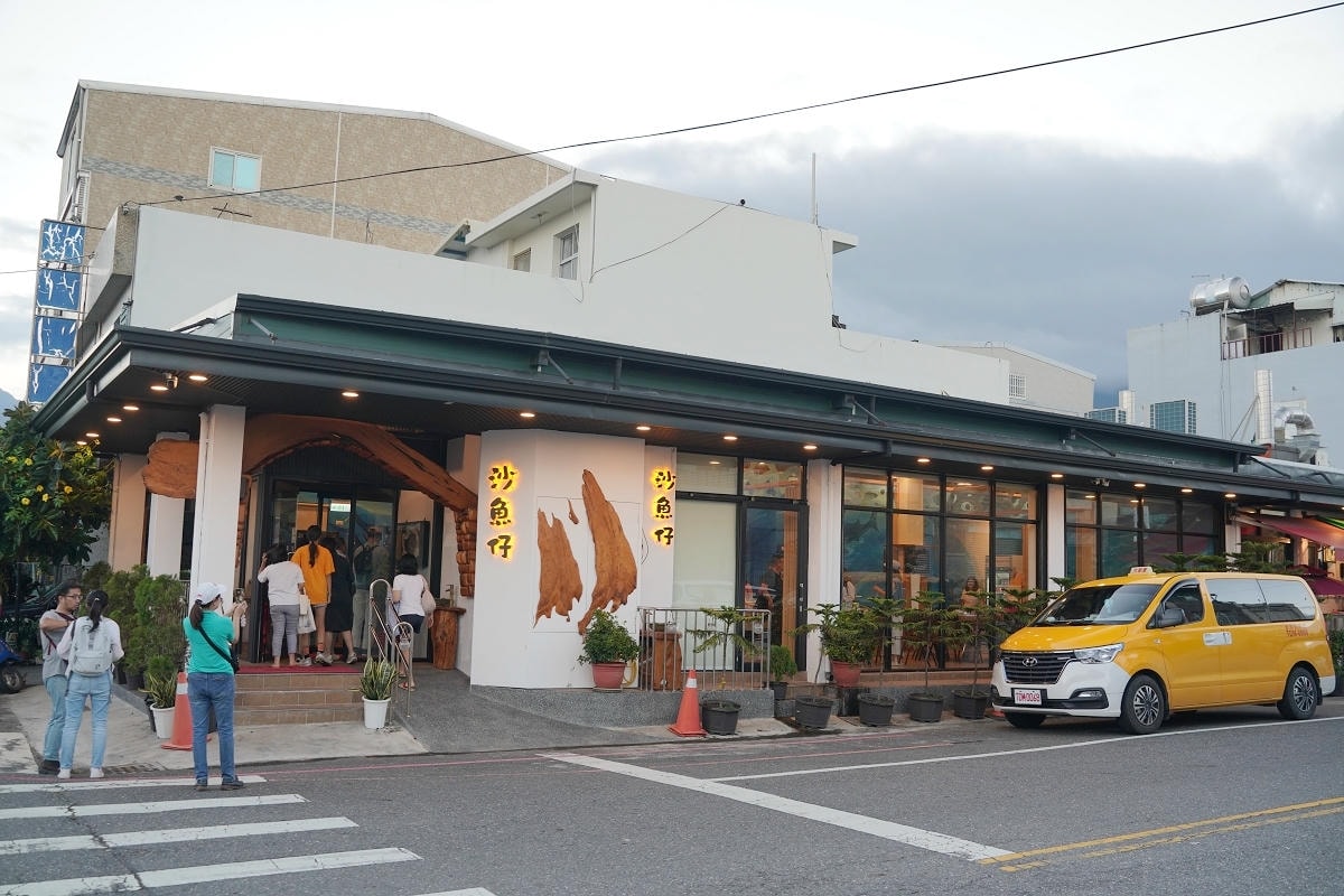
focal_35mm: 32
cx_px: 672
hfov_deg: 58.7
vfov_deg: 41.1
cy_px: 448
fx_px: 1195
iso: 320
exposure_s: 1/60
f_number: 4
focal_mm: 32
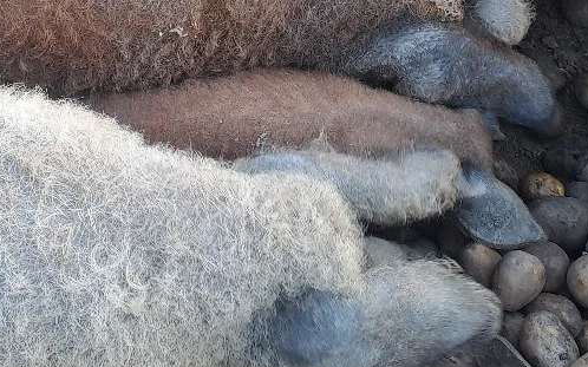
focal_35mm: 71
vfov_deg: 16.2
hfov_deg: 28.0
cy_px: -233
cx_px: 71
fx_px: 1138
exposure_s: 1/60.2
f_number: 1.8
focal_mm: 4.65
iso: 40
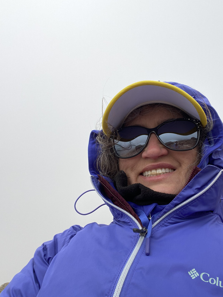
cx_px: 112
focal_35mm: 30
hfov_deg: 46.8
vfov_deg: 60.0
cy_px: 148
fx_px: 258
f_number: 2.2
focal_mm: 2.71
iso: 25
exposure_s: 1/326
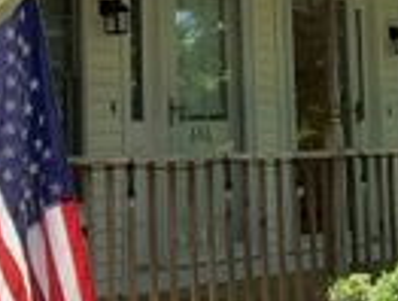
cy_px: -50
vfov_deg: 12.4
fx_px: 1360
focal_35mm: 118
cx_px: 322
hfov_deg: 16.5
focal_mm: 3.3
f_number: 2.4
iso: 25
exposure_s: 1/231
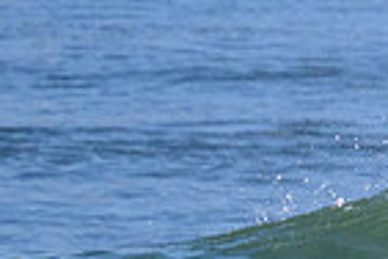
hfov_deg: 0.6
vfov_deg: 0.4
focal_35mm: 3283
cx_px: 770
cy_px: 318
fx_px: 35381
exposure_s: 1/2000
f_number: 11
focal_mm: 800
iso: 3600
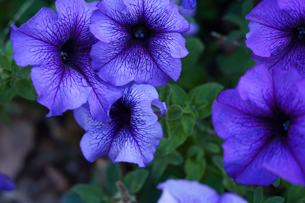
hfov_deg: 13.3
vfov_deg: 8.9
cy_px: 73
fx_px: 1305
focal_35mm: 154
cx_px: 133
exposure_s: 1/500
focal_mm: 105
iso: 800
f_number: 4
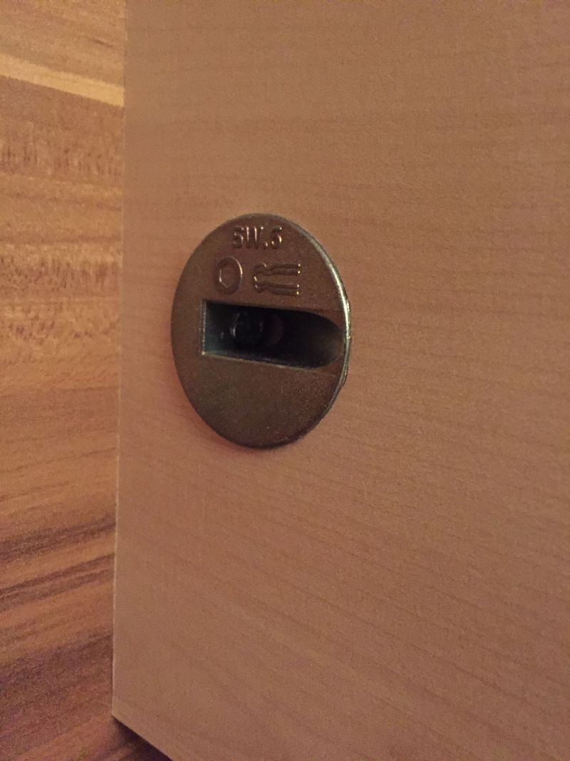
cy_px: 380
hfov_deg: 48.2
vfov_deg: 61.7
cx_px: 285
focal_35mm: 29
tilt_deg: -7.8
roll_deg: -3.0
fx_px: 637
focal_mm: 4.15
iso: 1000
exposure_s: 1/17
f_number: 2.2
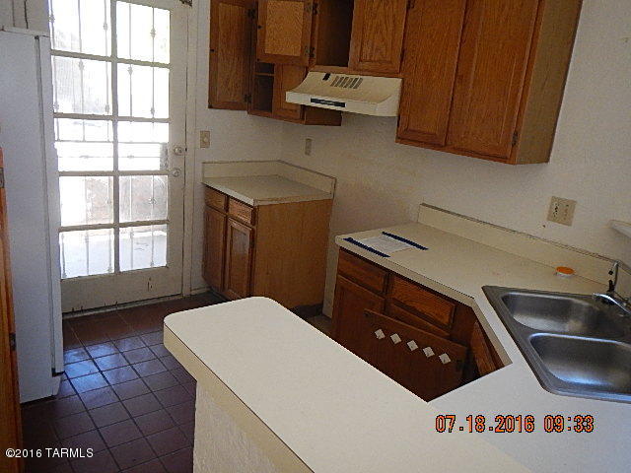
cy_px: 236
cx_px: 316
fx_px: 510
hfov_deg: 63.4
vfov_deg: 49.7
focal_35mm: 28
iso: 400
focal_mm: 5
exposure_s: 1/40
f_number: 3.9
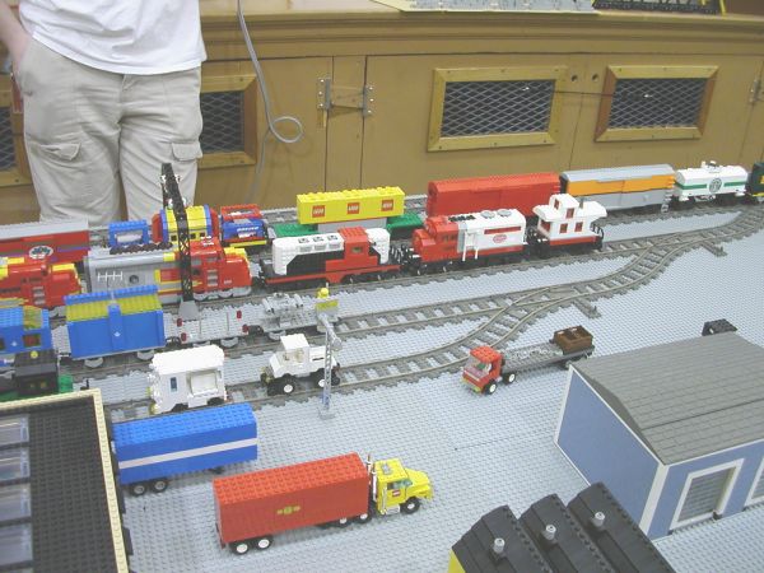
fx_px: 817
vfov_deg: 38.7
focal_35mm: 37
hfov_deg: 50.1
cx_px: 382
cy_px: 286
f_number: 2.7
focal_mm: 5.6
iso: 100
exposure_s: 1/14.2
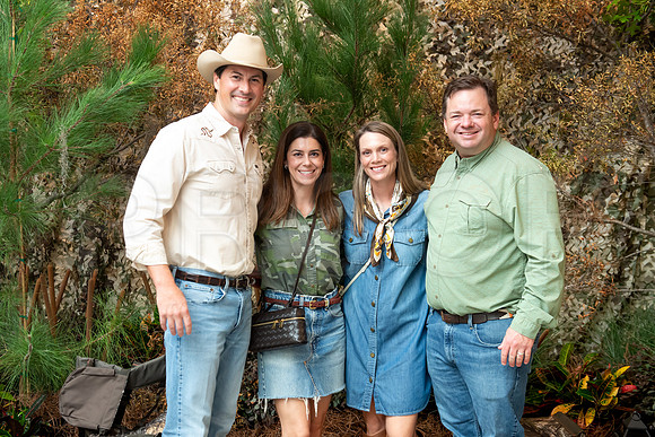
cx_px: 317
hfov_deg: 37.2
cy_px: 207
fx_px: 972
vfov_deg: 25.3
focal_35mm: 53
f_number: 5
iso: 3200
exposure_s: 1/100
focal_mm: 48
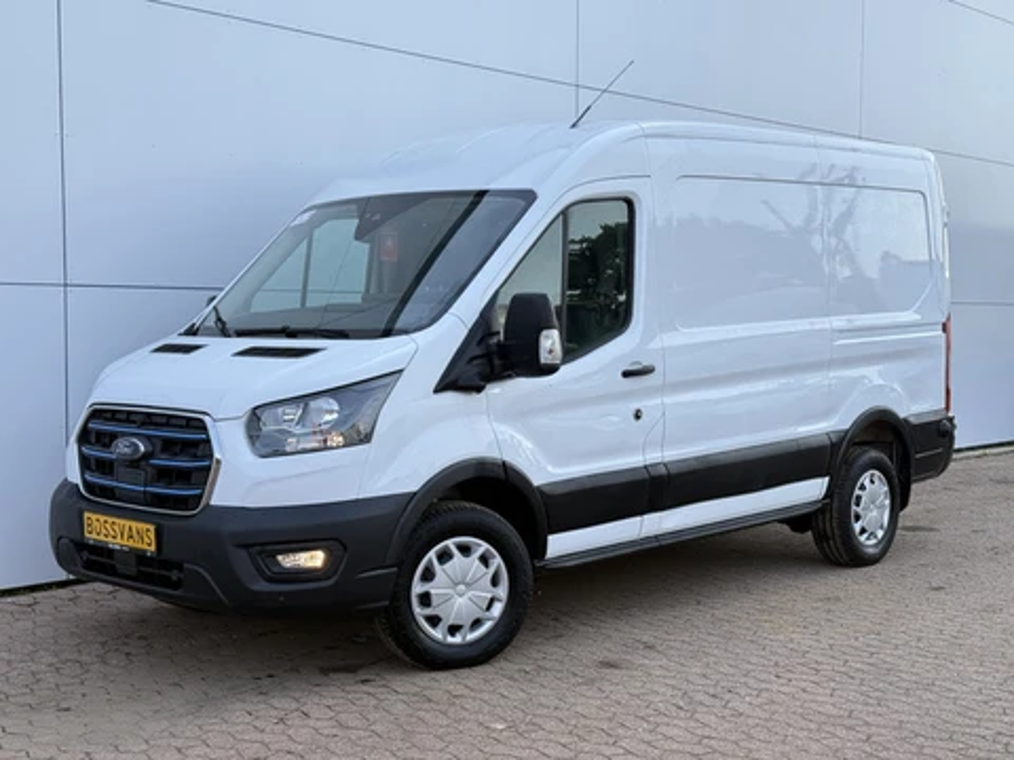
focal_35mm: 48
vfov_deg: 30.3
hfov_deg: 39.7
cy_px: 380
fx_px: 1406
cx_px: 507
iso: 64
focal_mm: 6.76
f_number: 1.78
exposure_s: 1/631
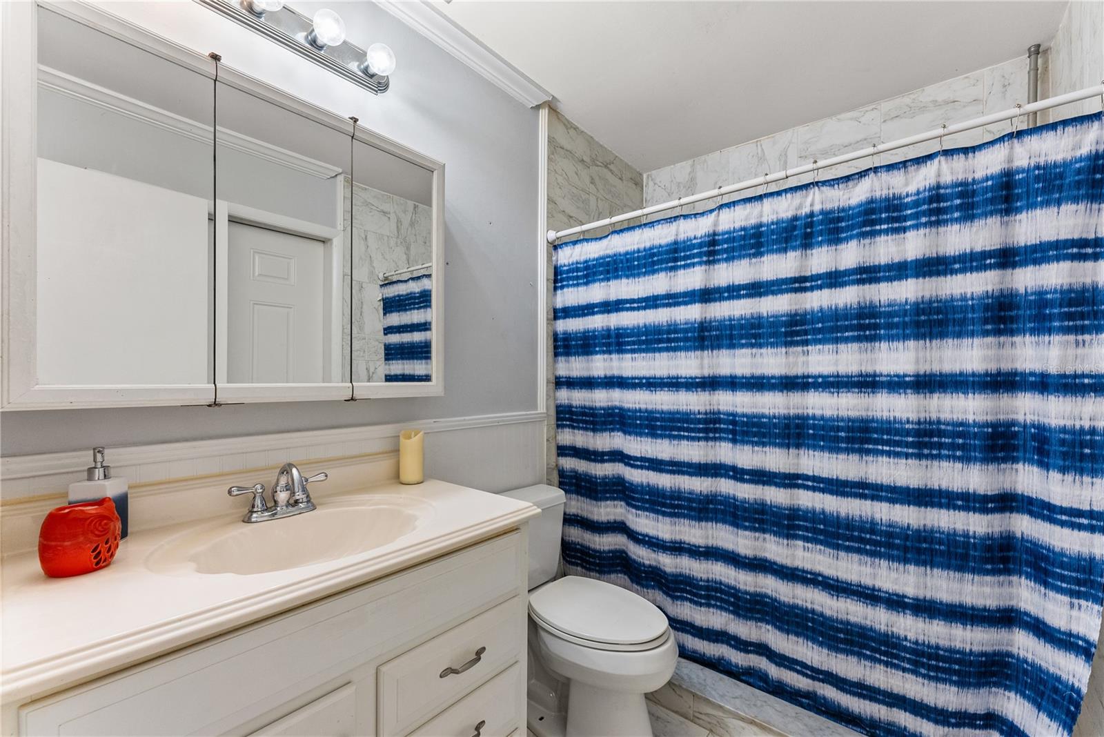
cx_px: 552
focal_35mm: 14
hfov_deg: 104.2
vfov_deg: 81.3
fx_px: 429
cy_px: 368
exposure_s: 1/2.5
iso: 640
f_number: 9
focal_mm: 14
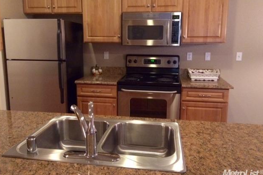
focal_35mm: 31
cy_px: 77
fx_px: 226
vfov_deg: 42.2
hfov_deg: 60.3
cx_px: 130
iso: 500
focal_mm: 4.15
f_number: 2.2
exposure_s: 1/15
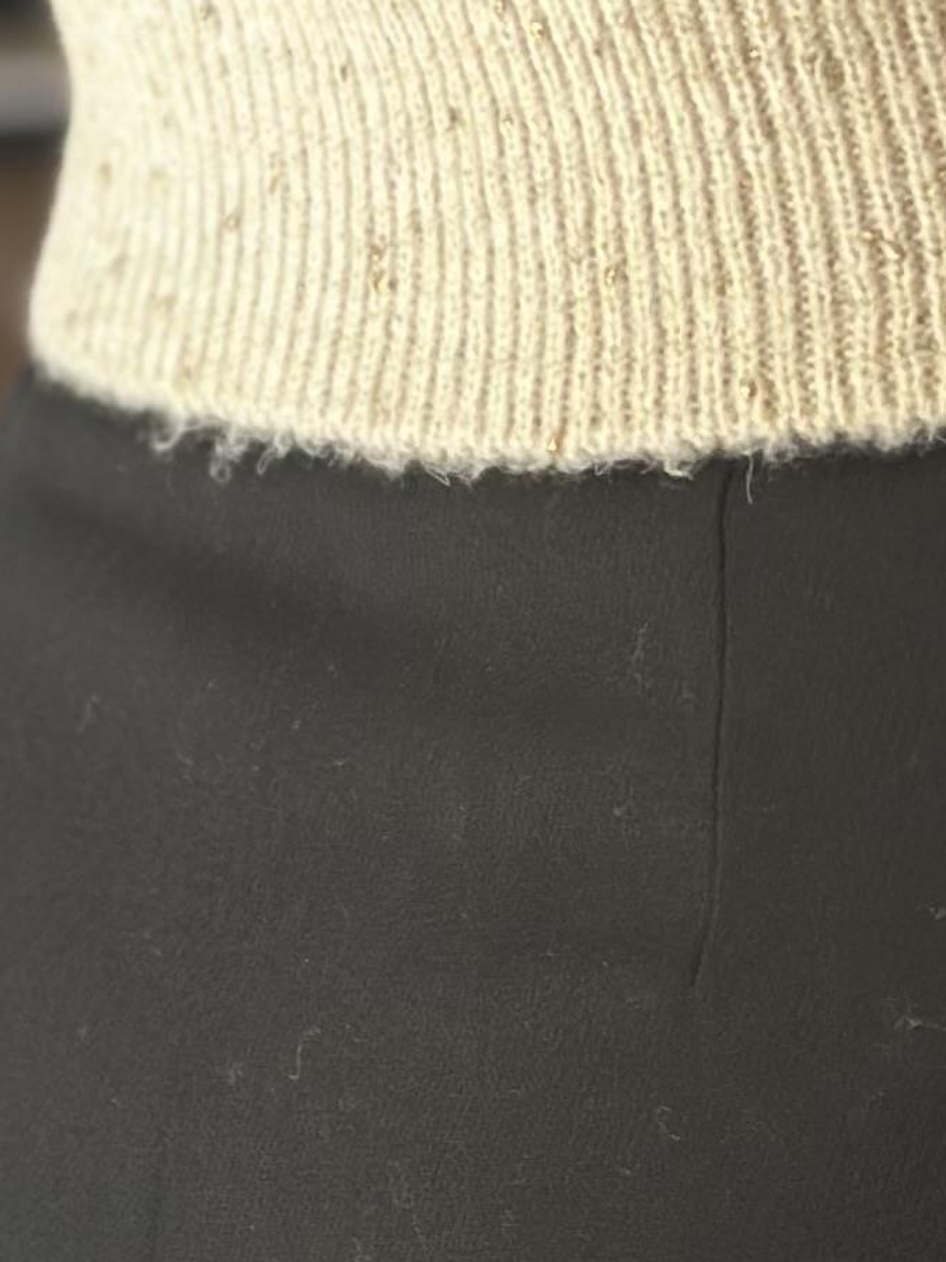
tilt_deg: -33.6
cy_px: -965
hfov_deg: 6.9
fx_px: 7834
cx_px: 848
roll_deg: +4.7
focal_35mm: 215
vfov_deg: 8.8
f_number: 1.78
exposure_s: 1/123
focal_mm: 6.86
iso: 125
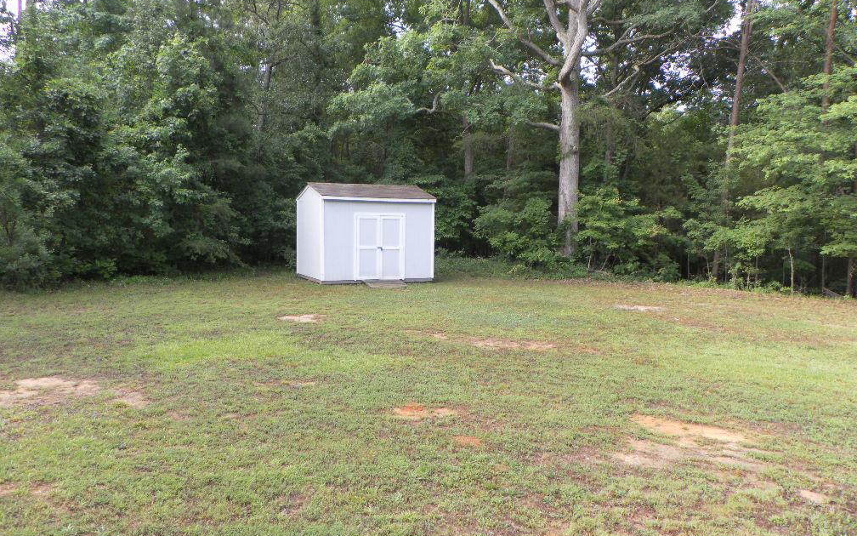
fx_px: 654
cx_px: 434
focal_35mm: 28
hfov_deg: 66.5
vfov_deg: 44.5
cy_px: 259
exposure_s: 1/100
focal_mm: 4.6
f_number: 2.8
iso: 80
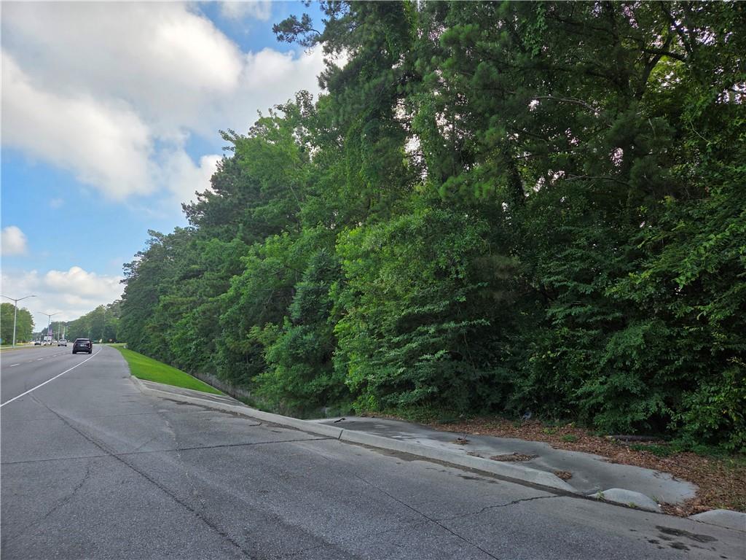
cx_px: 373
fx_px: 496
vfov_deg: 58.9
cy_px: 280
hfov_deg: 73.9
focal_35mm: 23
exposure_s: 1/2551
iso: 80
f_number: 1.8
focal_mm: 5.4
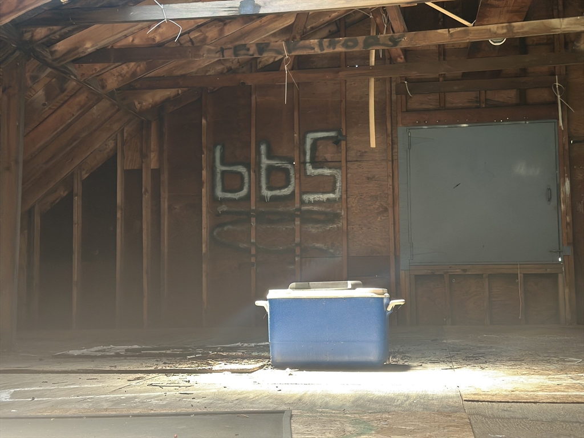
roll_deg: +0.2
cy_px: 219
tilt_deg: +4.5
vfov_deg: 30.3
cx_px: 292
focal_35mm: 48
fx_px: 810
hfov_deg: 39.7
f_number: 1.78
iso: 320
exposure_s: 1/60
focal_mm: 6.86
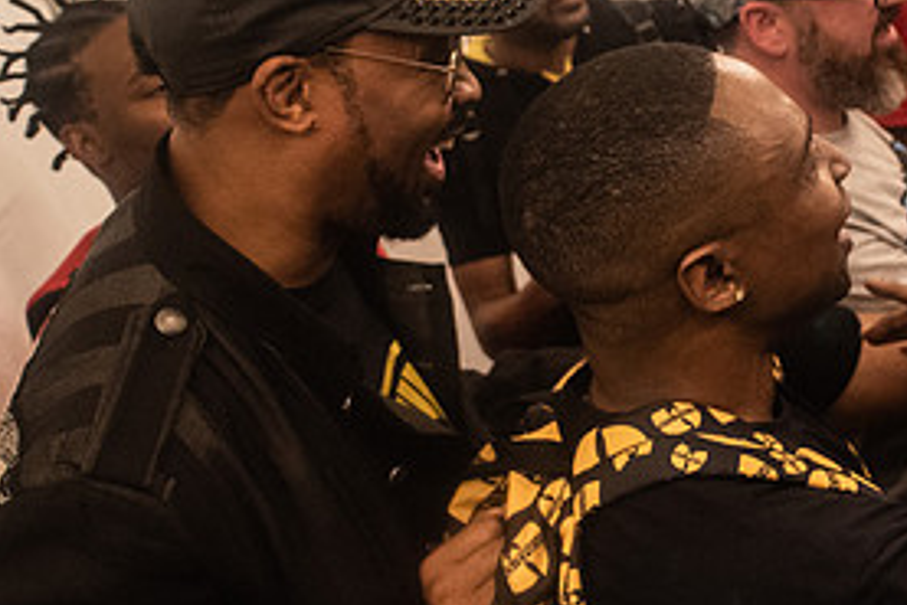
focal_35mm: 48
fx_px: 1210
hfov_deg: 38.8
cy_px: 203
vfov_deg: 27.9
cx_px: 782
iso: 2000
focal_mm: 20
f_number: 3.5
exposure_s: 1/160
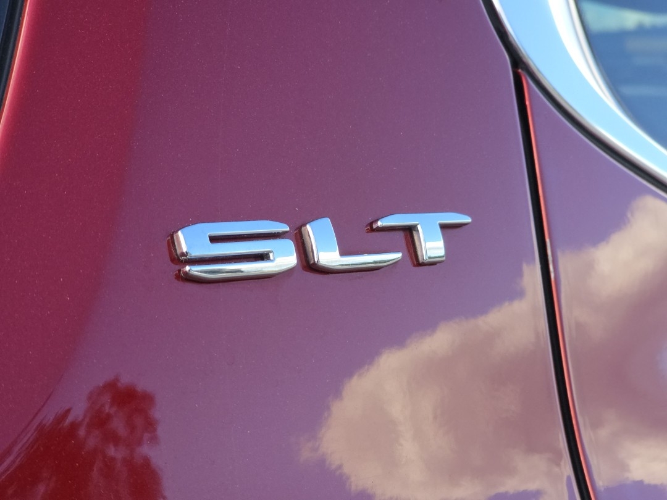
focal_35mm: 69
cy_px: 250
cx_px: 334
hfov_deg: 28.2
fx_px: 1330
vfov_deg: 21.3
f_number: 2.4
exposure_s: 1/470
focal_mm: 7.9
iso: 50
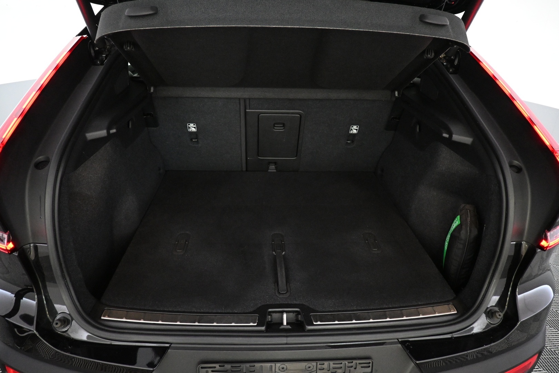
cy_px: 186
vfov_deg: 53.1
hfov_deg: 73.7
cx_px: 280
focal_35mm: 24
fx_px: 373
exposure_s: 1/80
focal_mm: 16
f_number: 3.5
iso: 4000
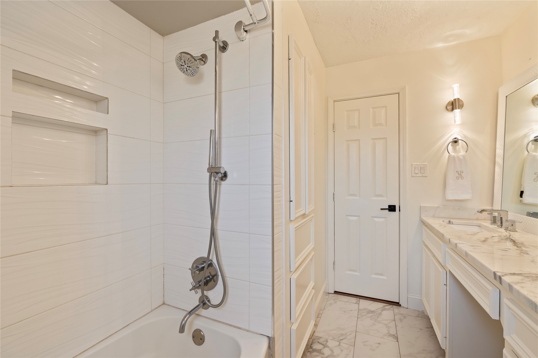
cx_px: 269
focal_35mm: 15
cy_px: 179
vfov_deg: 77.2
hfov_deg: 100.4
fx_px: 224
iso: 125
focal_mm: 15
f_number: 6.3
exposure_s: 1/4
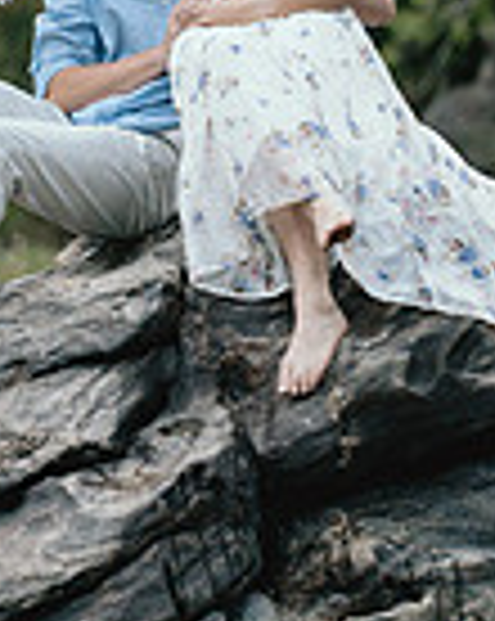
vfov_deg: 4.1
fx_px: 8773
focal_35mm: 478
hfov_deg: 3.2
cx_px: 243
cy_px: 369
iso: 1000
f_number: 3.5
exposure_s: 1/200
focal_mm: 156
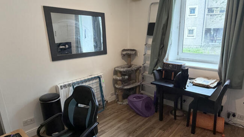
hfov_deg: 75.8
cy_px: 74
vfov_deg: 47.6
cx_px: 141
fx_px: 155
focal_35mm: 24
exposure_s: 1/98
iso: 320
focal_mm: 2.22
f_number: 2.2
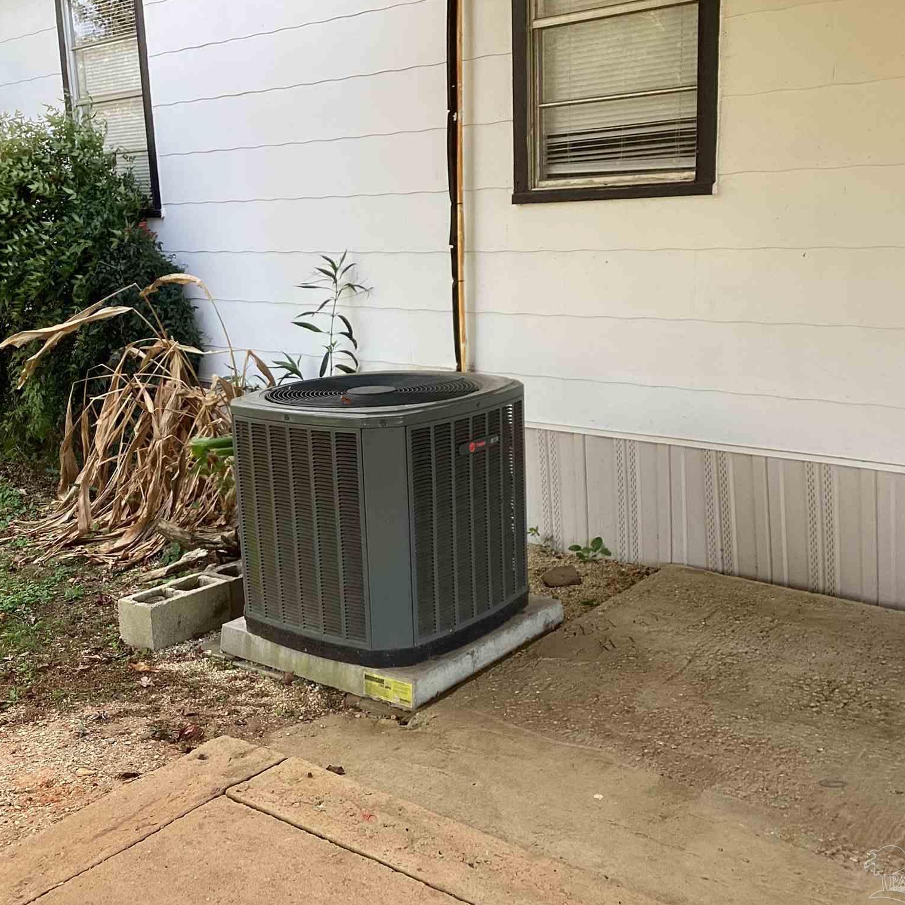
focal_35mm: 37
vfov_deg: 44.9
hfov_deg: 44.7
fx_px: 1094
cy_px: 452
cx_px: 360
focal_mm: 3.3
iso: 40
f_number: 2.4
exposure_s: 1/120
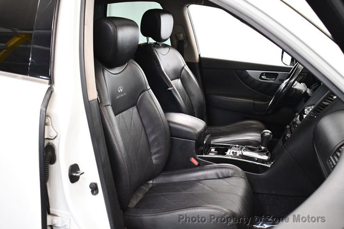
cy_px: 114
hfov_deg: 53.2
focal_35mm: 36
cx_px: 172
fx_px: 344
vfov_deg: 36.8
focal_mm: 24
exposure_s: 1/100
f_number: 3.8
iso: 3200
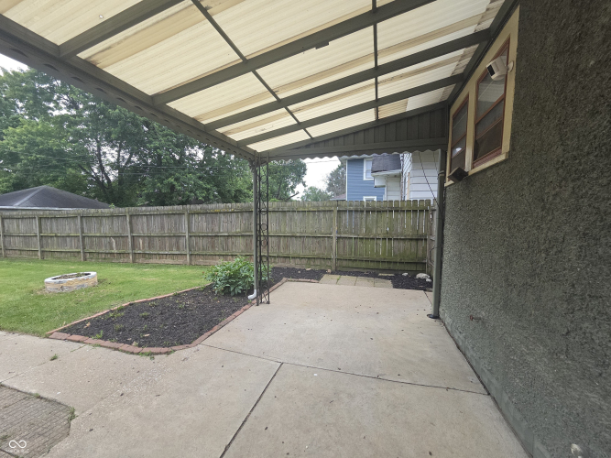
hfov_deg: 106.2
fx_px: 229
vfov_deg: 89.9
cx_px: 306
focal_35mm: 13
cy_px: 229
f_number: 2.2
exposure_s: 1/353
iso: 50
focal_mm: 2.2
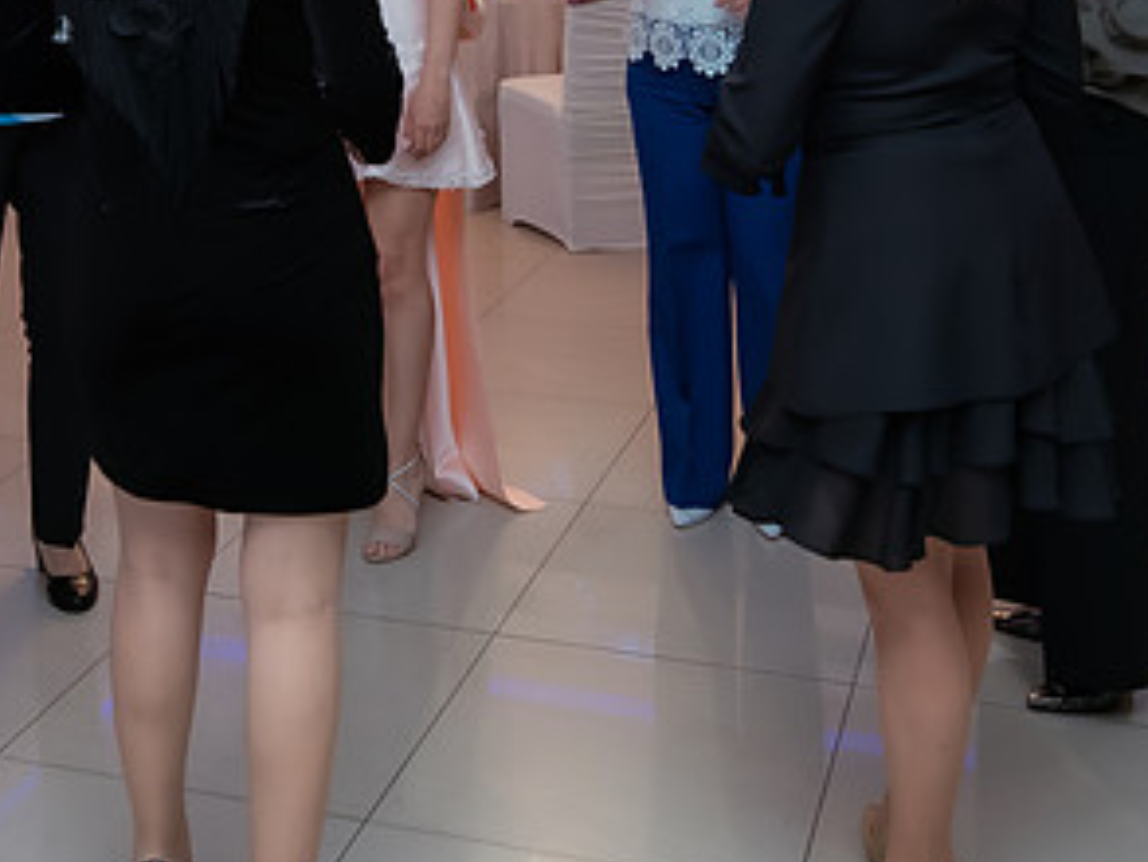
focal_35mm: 57
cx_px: 427
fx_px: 1891
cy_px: -95
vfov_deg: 24.0
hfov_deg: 33.6
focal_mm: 21
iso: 1600
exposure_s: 1/200
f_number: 2.8
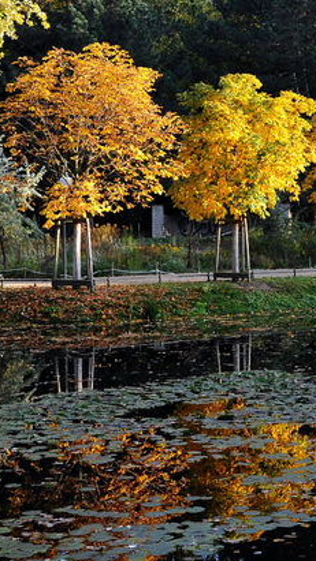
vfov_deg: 27.2
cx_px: 357
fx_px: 1163
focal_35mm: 78
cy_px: 244
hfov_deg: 15.1
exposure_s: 1/200
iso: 800
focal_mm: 34
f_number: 7.1
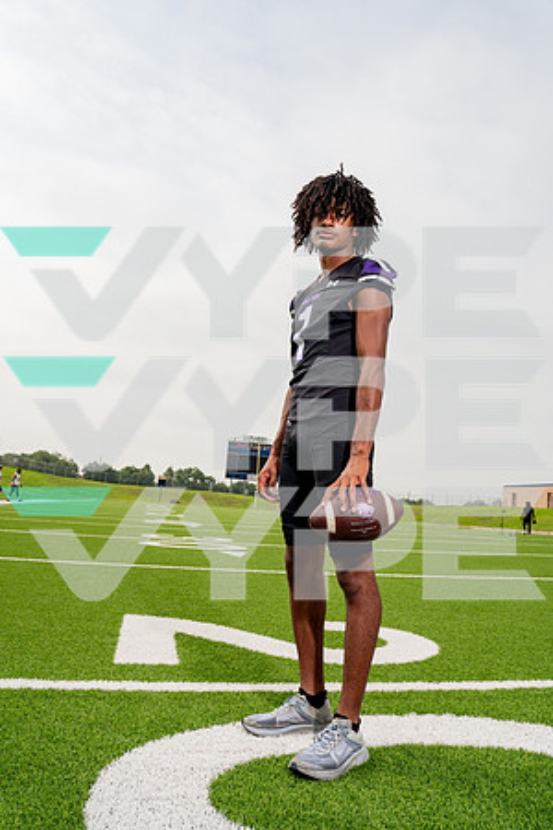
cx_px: 276
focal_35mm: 28
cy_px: 415
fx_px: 645
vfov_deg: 65.5
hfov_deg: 46.4
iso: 125
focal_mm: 28
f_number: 5.6
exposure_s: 1/800
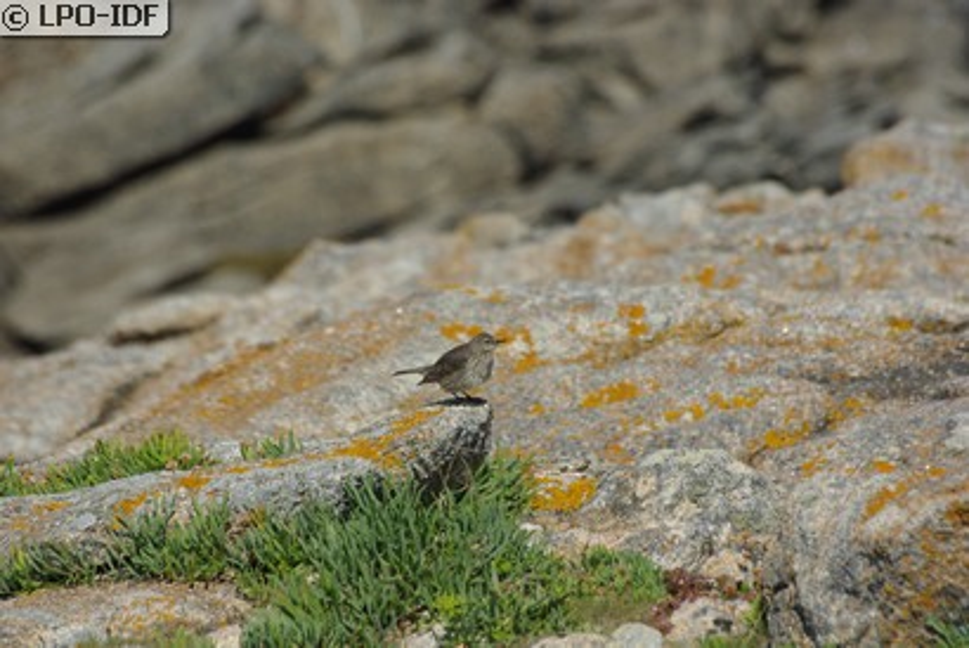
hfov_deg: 4.6
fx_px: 12121
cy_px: 324
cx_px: 484
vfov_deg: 3.1
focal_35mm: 450
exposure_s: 1/2000
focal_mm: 300
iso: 400
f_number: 8
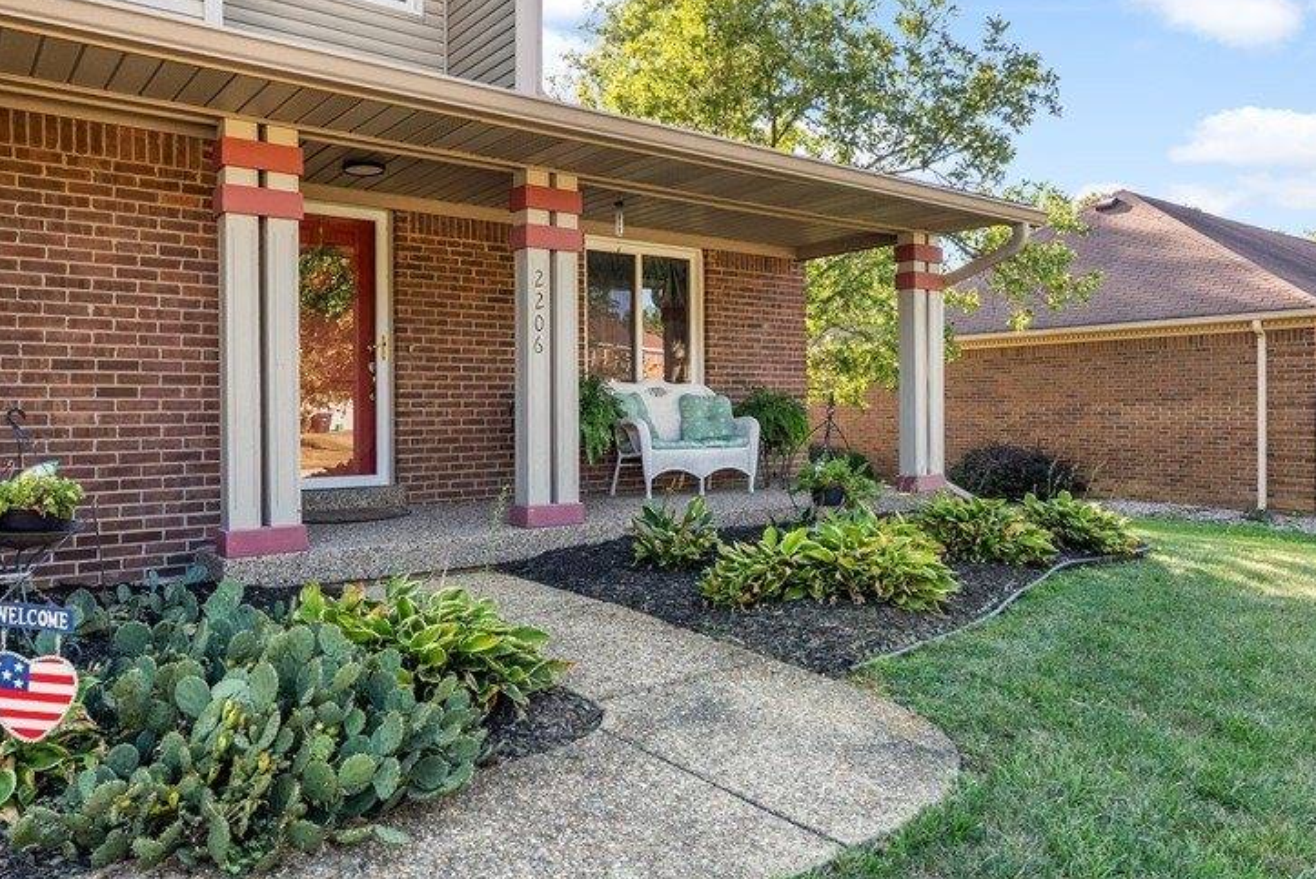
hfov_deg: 73.3
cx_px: 563
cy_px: 417
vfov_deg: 53.2
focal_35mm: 24
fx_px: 878
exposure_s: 1/500
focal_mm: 16
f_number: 11
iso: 800
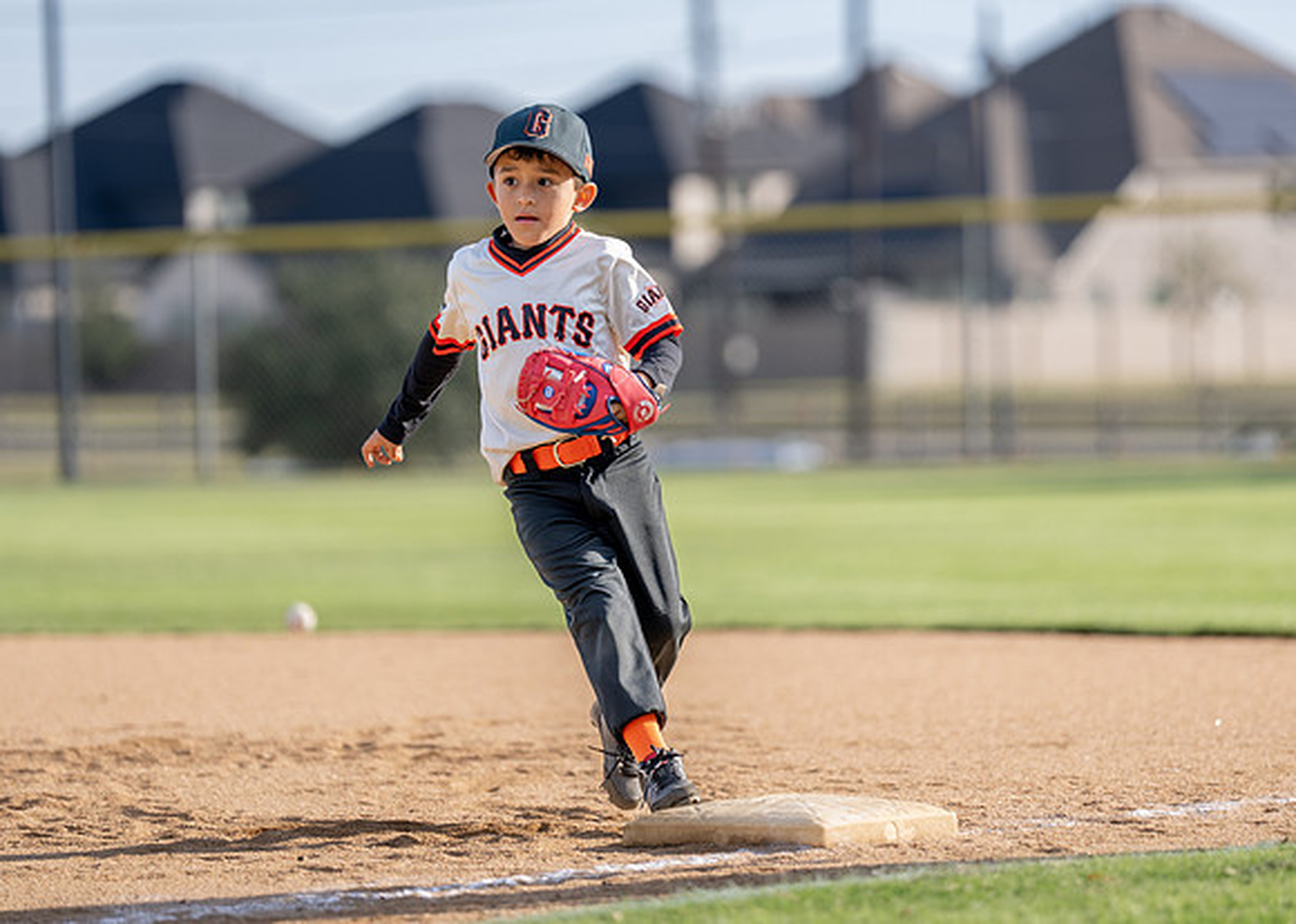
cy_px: 445
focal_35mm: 239
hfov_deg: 8.4
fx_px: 8796
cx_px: 669
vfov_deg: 6.0
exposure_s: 1/800
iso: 100
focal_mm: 182
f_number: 2.8
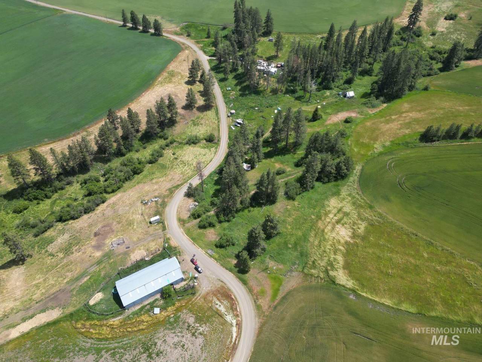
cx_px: 241
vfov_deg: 56.8
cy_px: 181
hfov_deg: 71.6
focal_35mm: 24
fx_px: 334
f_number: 1.7
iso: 110
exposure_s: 1/1600
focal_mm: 6.72
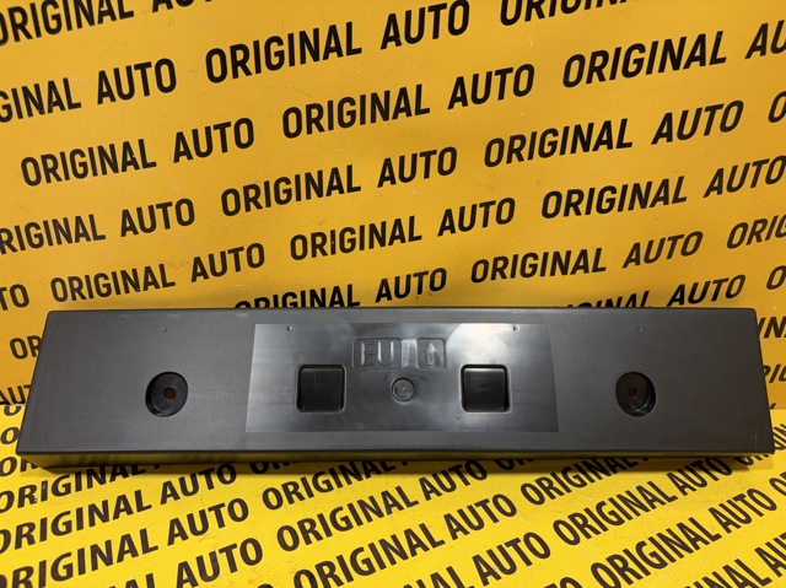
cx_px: 393
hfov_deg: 67.3
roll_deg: -1.3
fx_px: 590
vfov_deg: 53.0
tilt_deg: -27.2
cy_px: 294
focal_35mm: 26
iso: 80
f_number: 1.6
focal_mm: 5.96
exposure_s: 1/100
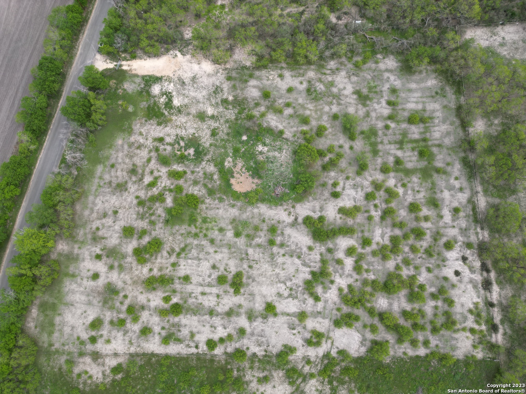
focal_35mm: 24
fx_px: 365
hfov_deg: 71.6
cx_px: 263
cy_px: 197
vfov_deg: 56.8
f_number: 1.7
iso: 110
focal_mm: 6.72
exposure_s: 1/1250
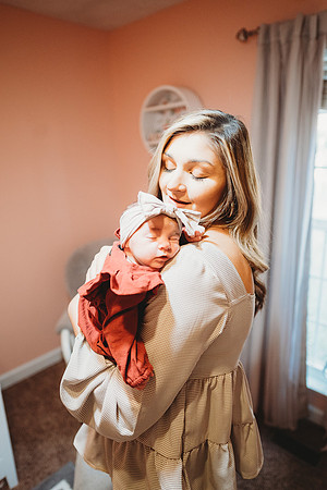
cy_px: 245
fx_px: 327
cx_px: 164
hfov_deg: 53.1
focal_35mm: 24
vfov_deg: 73.7
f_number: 1.8
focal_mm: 24
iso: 1250
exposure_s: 1/160
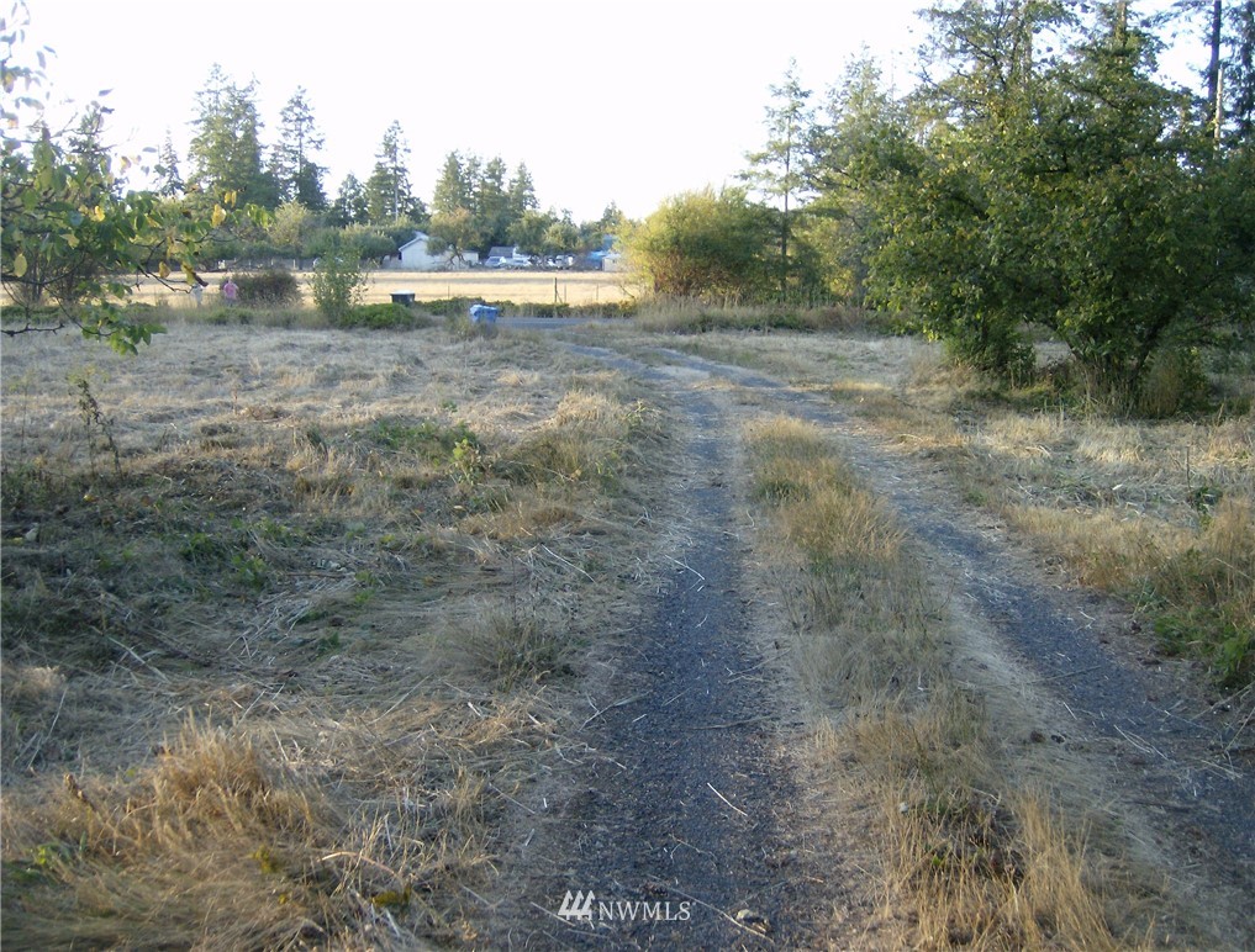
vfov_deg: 39.9
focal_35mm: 36
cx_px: 628
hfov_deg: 51.2
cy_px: 476
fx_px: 1311
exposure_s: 1/84.4
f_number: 2.8
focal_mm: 6
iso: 100
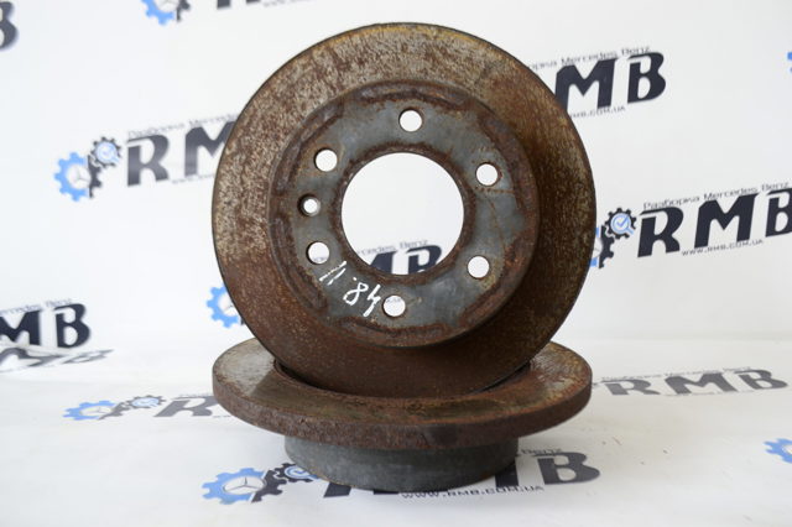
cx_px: 396
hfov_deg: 57.2
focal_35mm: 33
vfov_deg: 39.9
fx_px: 726
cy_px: 264
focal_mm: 22
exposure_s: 1/125
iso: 400
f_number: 4.5
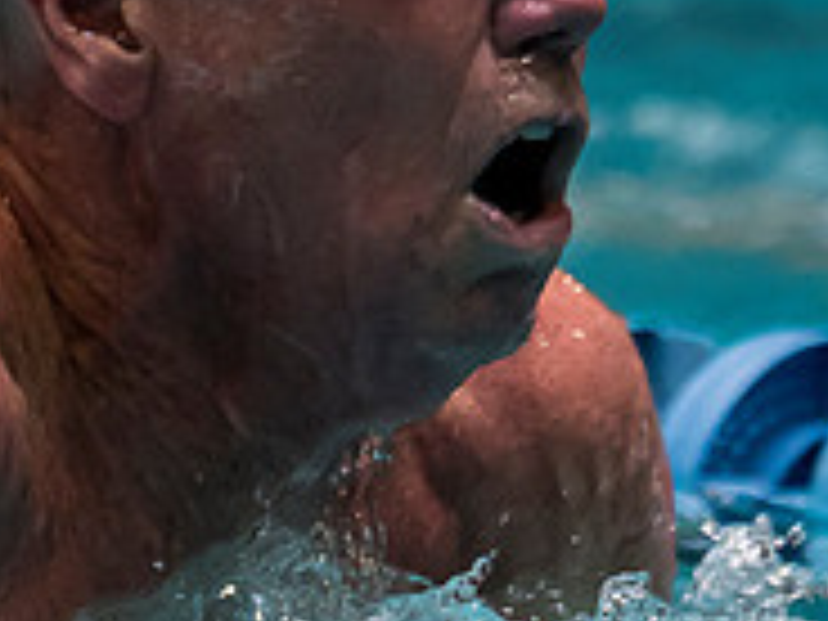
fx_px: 51571
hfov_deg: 0.9
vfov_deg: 0.7
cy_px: 620
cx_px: 128
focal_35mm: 2156
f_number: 2.8
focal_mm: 200
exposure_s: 1/1000
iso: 1250
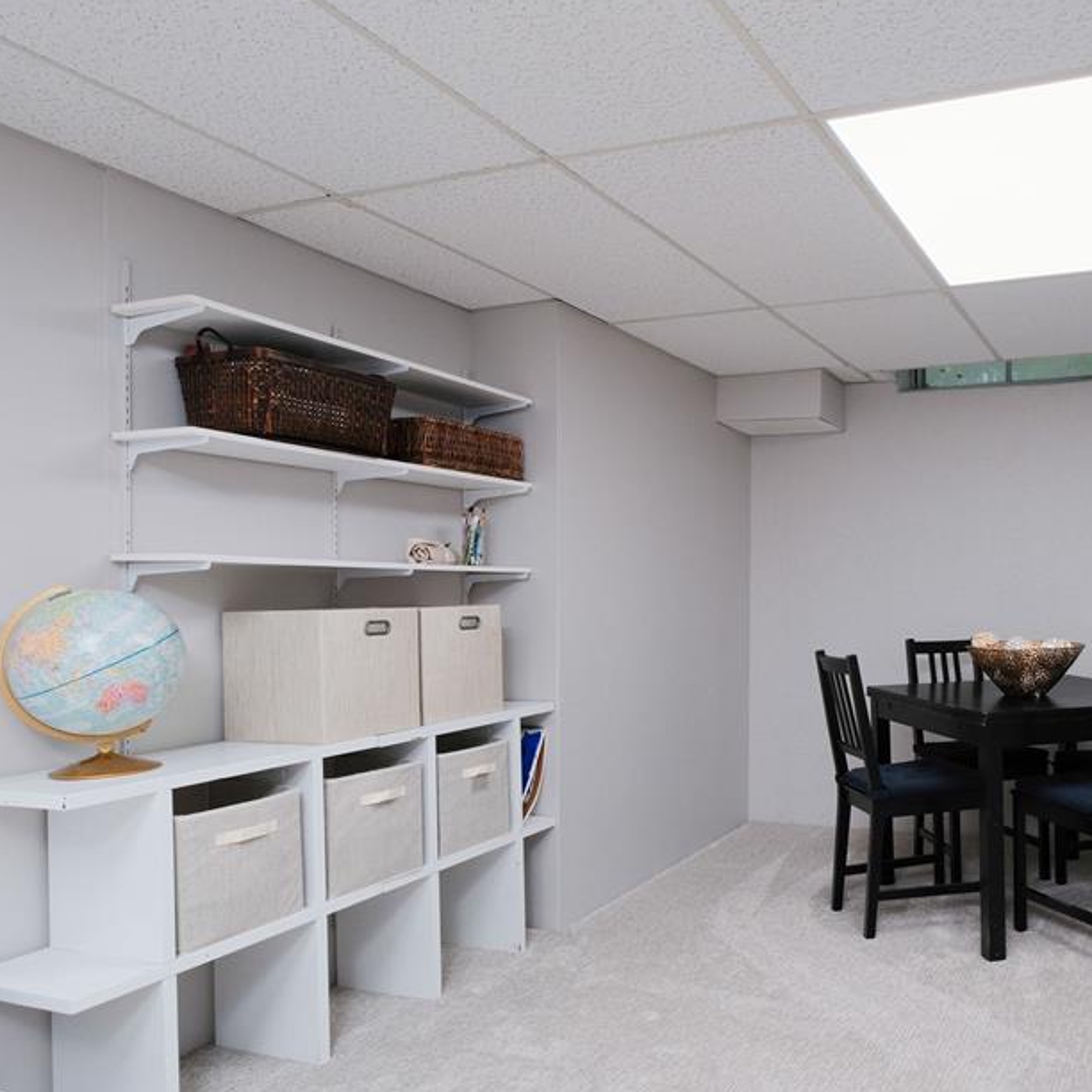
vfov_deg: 59.0
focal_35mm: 27
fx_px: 964
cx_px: 823
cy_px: 592
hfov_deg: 56.1
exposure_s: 1/125
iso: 640
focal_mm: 12.6
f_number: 7.1
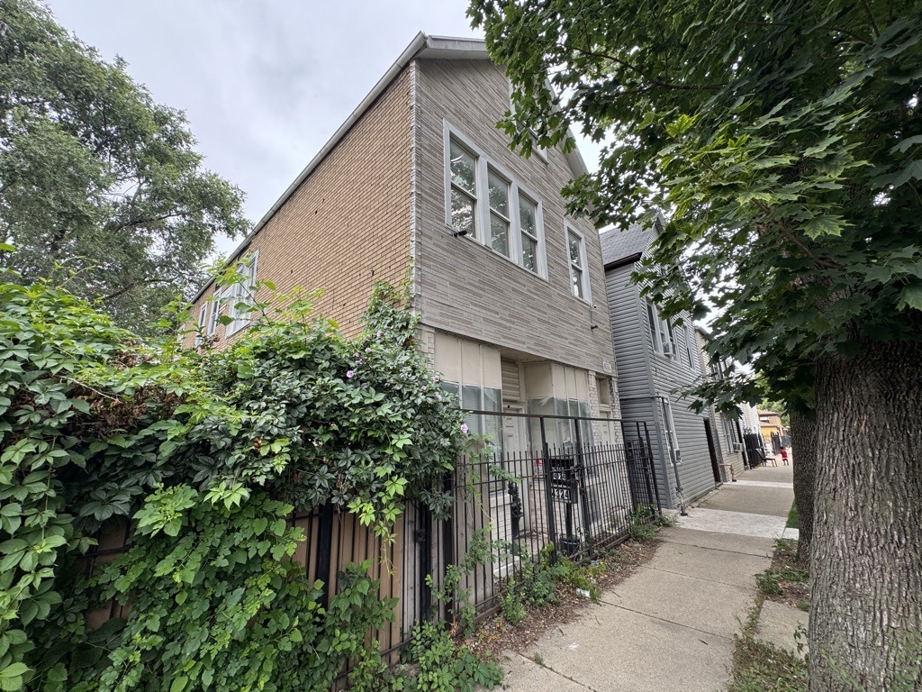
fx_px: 373
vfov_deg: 85.7
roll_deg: +1.3
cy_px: 346
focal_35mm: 14
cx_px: 461
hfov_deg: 102.1
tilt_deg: +14.3
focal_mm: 2.22
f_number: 2.2
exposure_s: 1/200
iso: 40
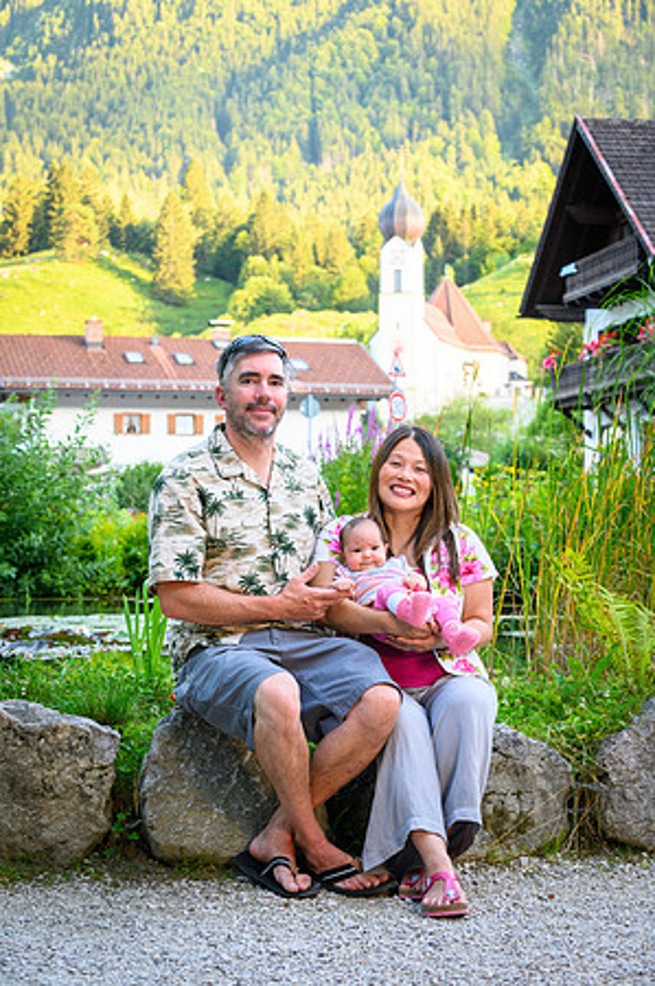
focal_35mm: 70
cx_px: 328
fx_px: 1915
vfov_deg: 28.9
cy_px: 493
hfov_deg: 19.4
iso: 1000
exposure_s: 1/160
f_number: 7.1
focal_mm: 70
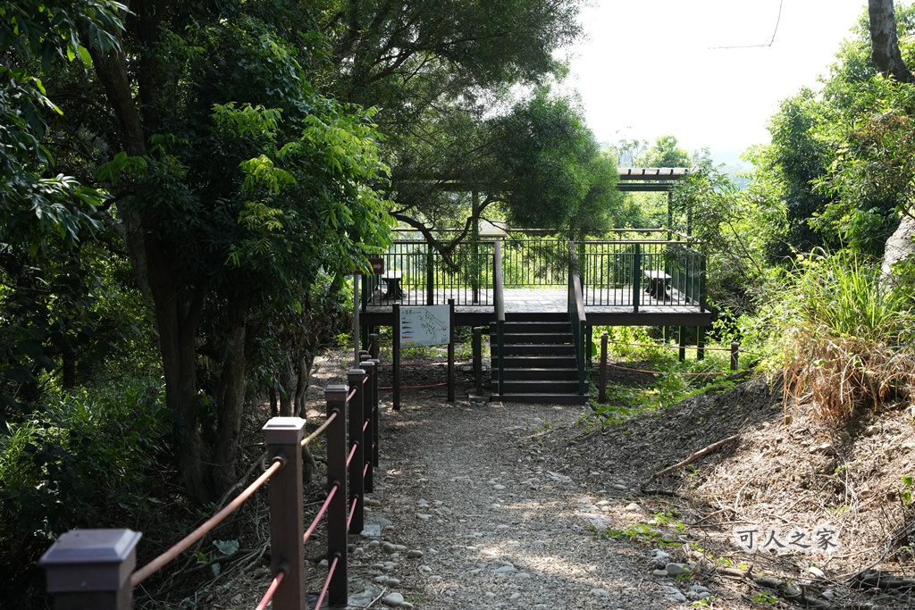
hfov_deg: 40.8
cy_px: 305
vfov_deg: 27.9
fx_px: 1230
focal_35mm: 48
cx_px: 458
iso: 2000
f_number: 8
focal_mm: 48.4
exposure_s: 1/800
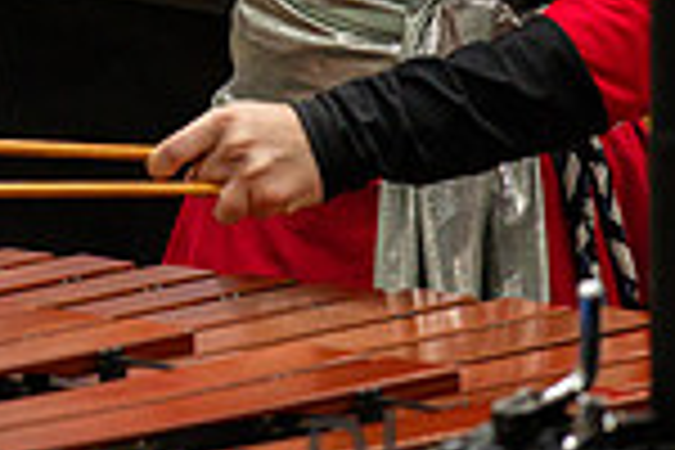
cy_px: -232
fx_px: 14493
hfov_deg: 2.7
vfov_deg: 1.8
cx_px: -4
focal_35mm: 773
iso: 4000
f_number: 4
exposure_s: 1/500
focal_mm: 200
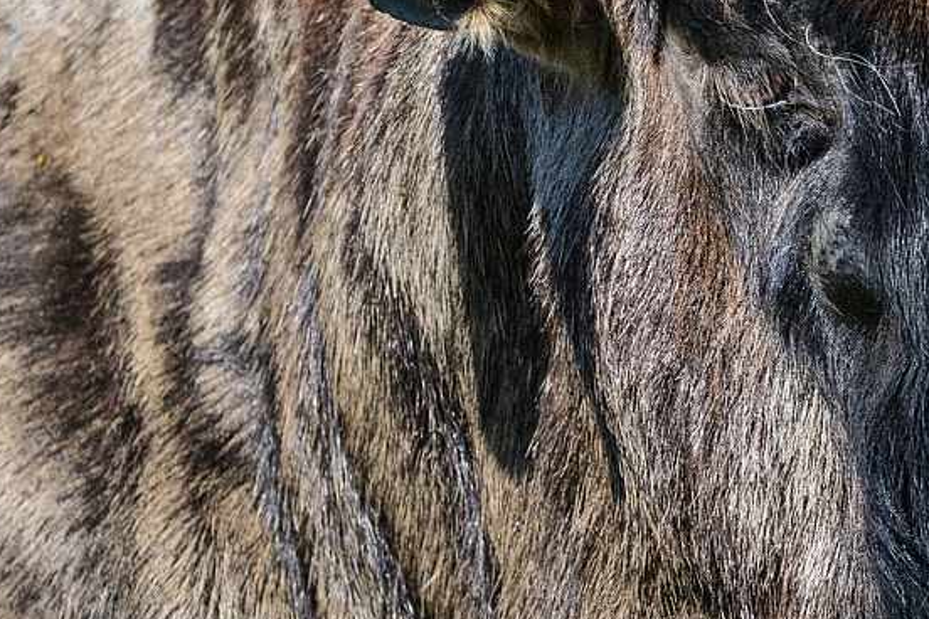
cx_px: 729
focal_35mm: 1739
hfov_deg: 1.2
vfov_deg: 0.8
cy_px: 272
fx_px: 44872
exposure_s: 1/1000
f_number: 6.3
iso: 560
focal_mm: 600
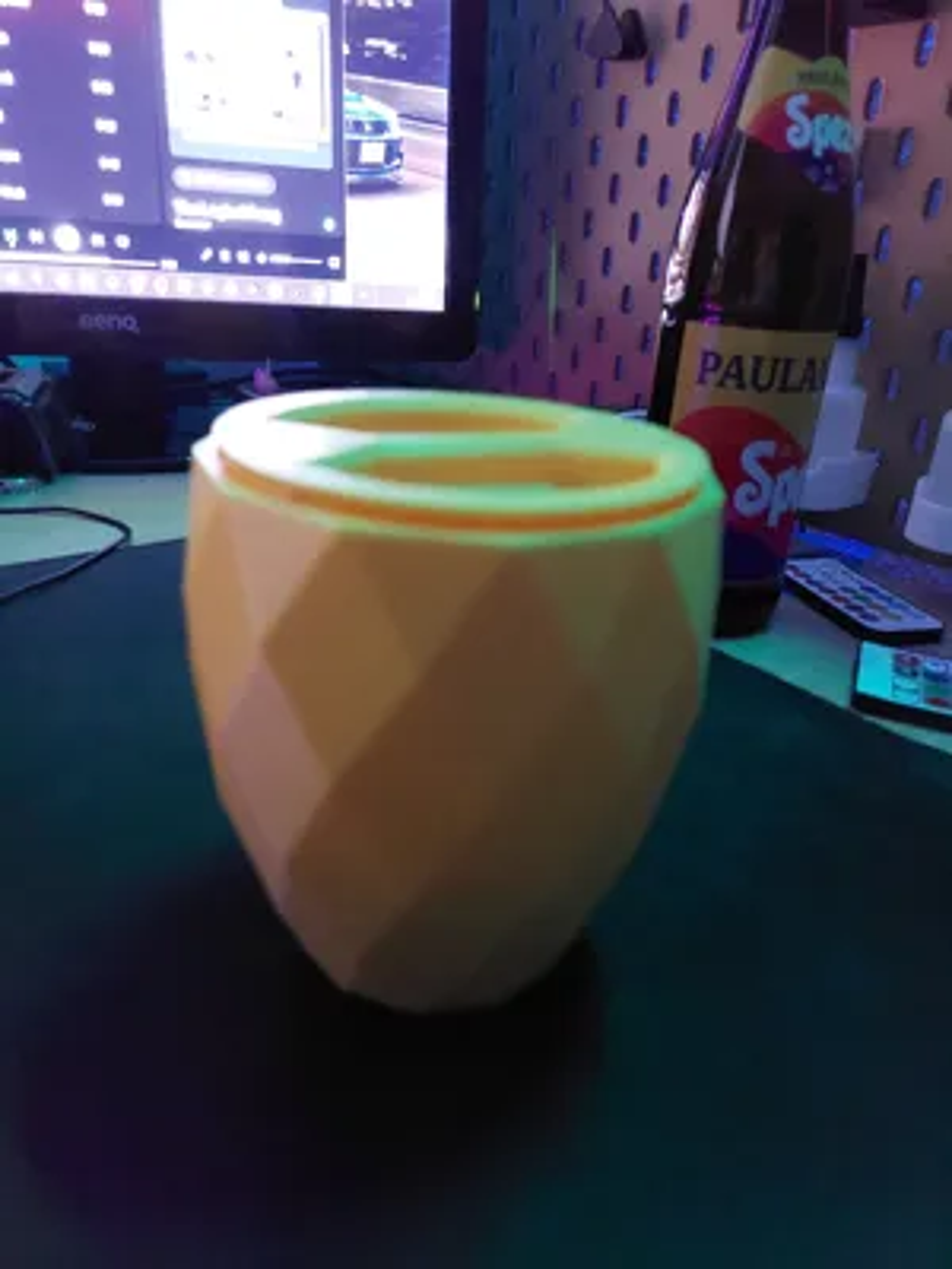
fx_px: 917
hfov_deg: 54.9
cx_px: 476
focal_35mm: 25
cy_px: 634
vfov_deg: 69.4
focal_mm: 5.23
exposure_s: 1/8.33
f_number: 1.8
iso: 2500
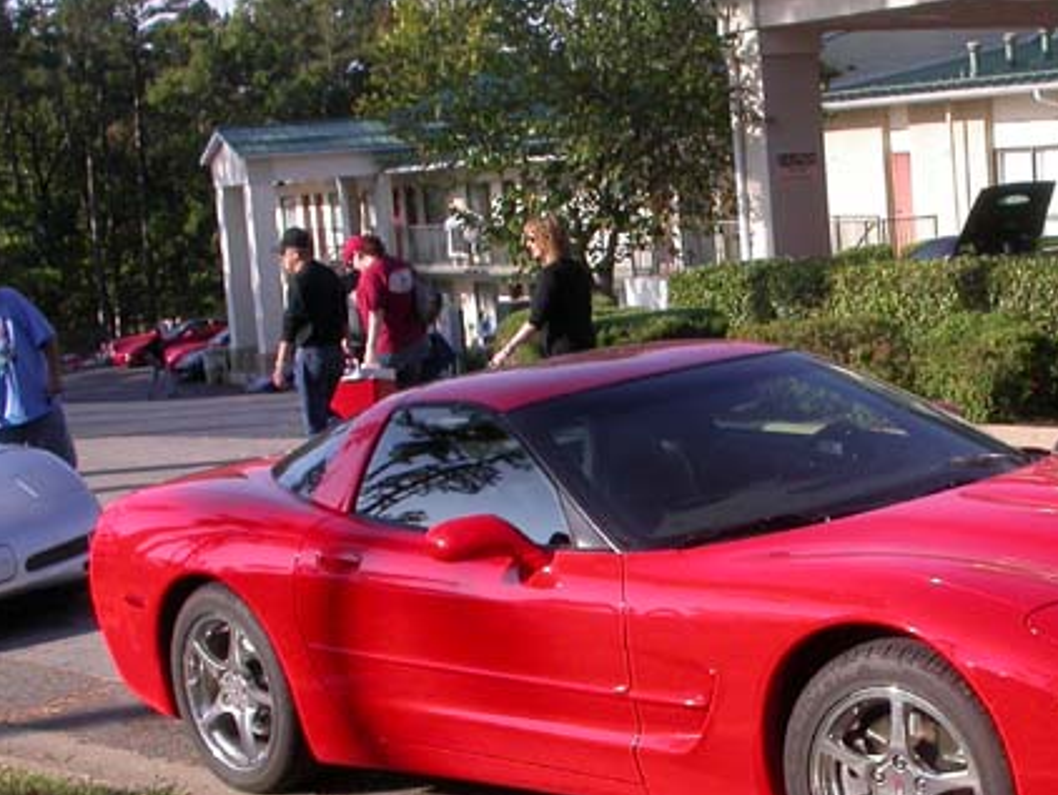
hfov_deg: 26.6
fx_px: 2202
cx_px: 830
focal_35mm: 72
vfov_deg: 20.3
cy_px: 624
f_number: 6
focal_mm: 7.85
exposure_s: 1/274
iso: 100
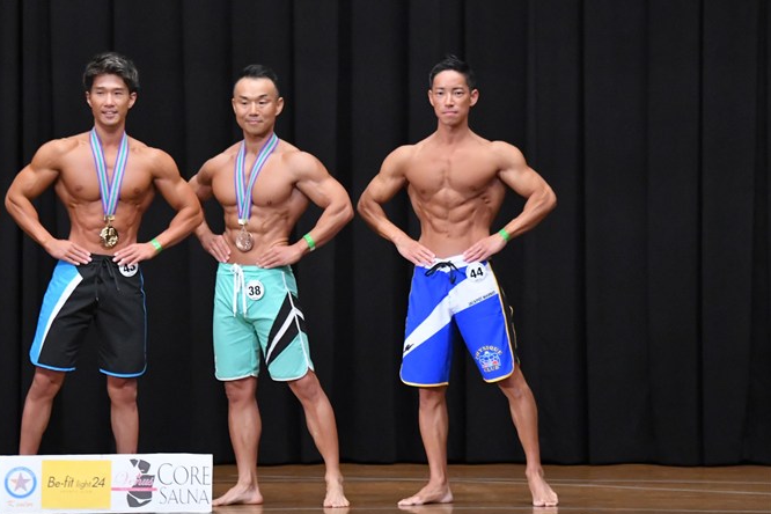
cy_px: 252
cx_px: 324
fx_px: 5033
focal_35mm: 235
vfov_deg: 5.8
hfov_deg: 8.8
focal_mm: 135
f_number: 5.6
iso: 8000
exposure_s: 1/400
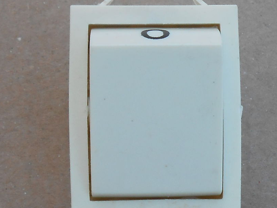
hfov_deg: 44.7
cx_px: 159
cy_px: 107
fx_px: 336
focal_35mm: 42
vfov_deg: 34.3
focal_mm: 6
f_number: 3.9
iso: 80
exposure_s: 1/60
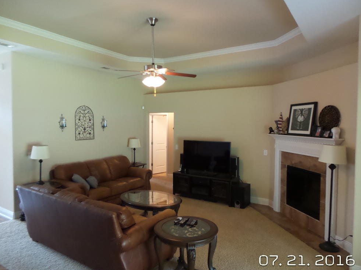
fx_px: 250
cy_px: 134
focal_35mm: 24
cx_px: 180
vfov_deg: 56.8
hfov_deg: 71.6
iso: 500
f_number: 2.8
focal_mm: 4.1
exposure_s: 1/30
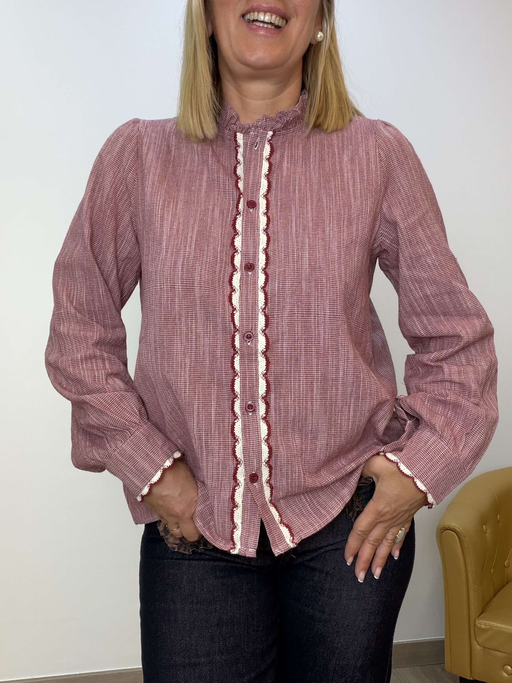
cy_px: 342
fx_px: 592
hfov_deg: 46.8
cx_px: 256
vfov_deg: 60.0
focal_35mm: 30
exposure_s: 1/50
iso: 50
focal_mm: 2.71
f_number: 1.9
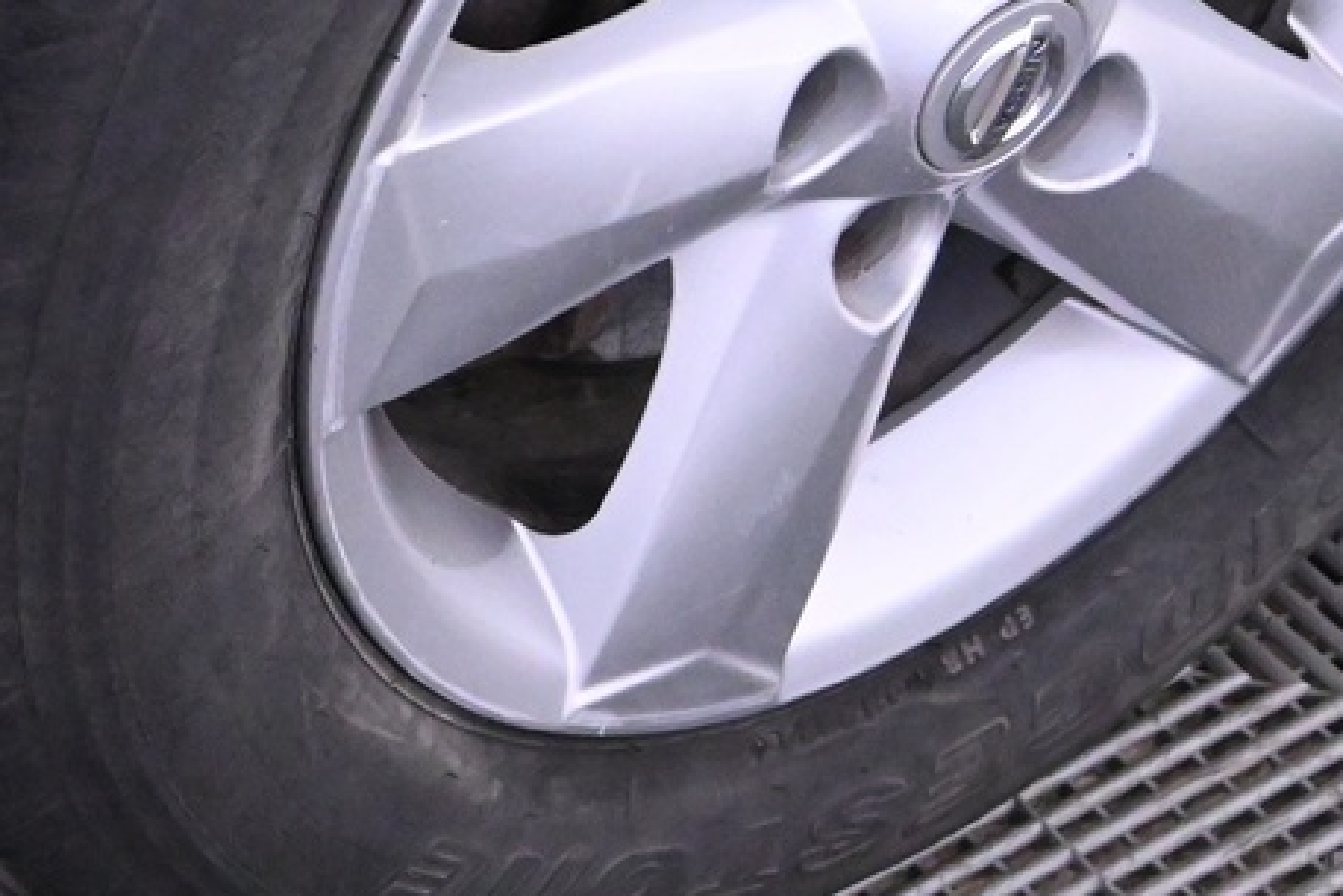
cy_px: 126
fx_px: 4366
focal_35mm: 117
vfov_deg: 11.7
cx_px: -379
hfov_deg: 16.6
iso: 5000
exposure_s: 1/80
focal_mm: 22
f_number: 4.5
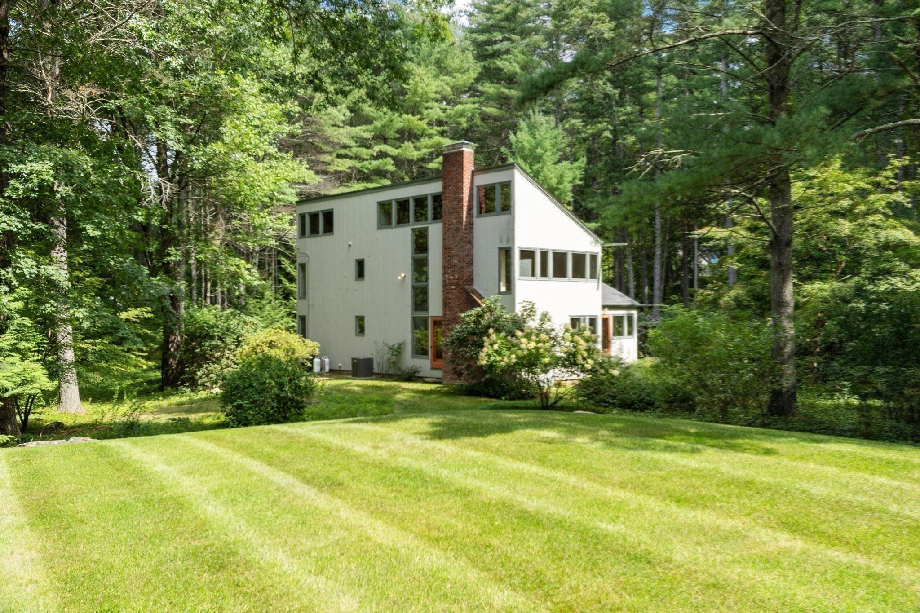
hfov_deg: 57.2
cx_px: 460
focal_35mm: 33
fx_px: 843
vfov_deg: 40.0
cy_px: 306
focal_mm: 22
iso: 160
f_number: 8
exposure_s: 1/125
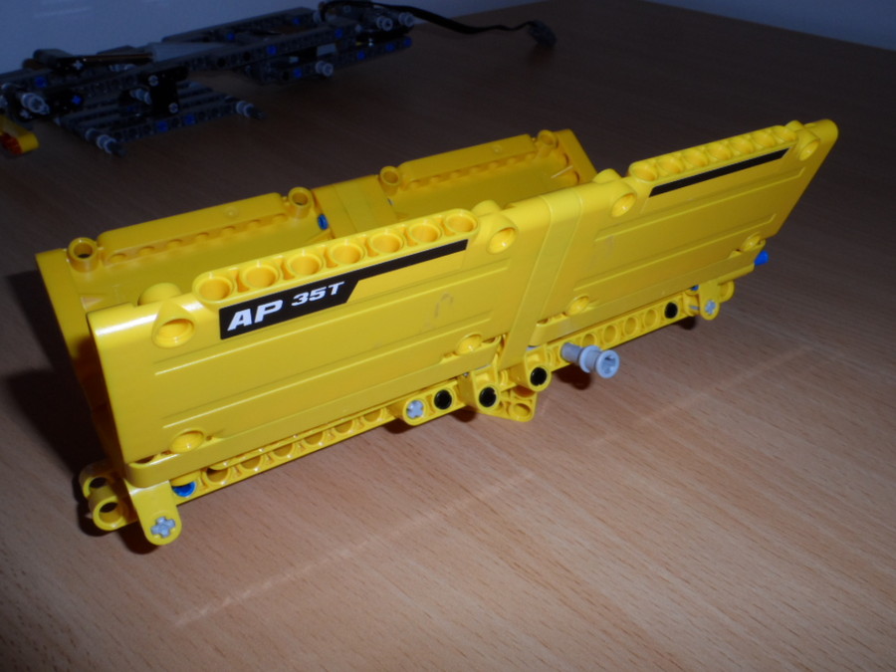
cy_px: 336
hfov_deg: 56.8
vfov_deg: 44.2
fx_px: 828
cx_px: 448
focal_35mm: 32
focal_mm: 5.3
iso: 100
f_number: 6.8
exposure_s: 1/15
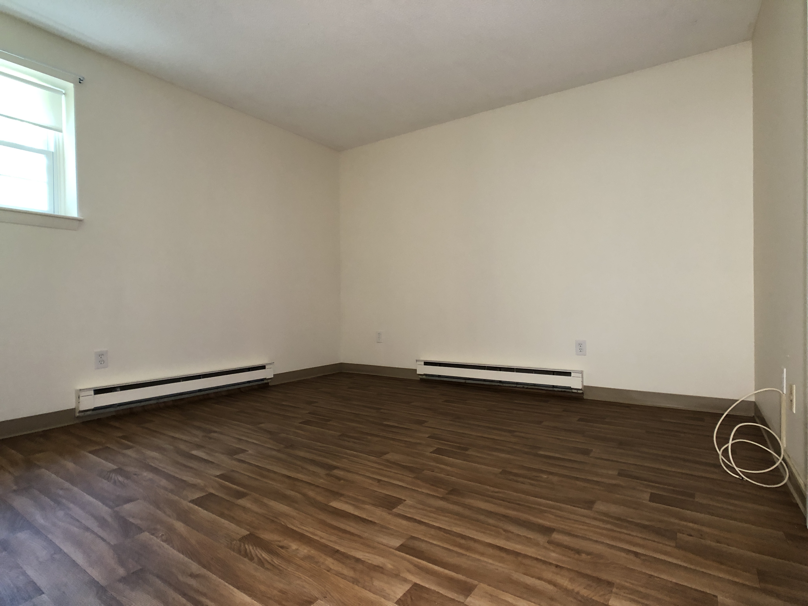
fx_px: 654
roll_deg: -0.9
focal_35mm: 28
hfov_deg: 63.4
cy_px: 303
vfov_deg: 49.7
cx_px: 404
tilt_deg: -1.3
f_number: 1.8
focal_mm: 3.99
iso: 64
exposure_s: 1/15
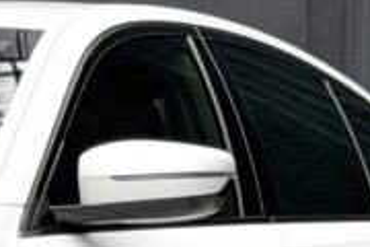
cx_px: -383
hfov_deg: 6.7
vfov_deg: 4.6
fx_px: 3042
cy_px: 395
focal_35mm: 296
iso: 64
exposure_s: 1/850
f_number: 1.8
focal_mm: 6.76
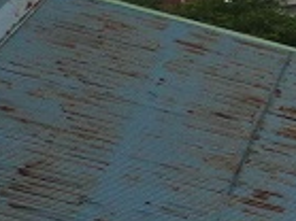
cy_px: -234
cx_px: 620
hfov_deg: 10.7
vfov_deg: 8.4
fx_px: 1418
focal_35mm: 166
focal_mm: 4.4
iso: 125
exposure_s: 1/640
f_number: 2.8
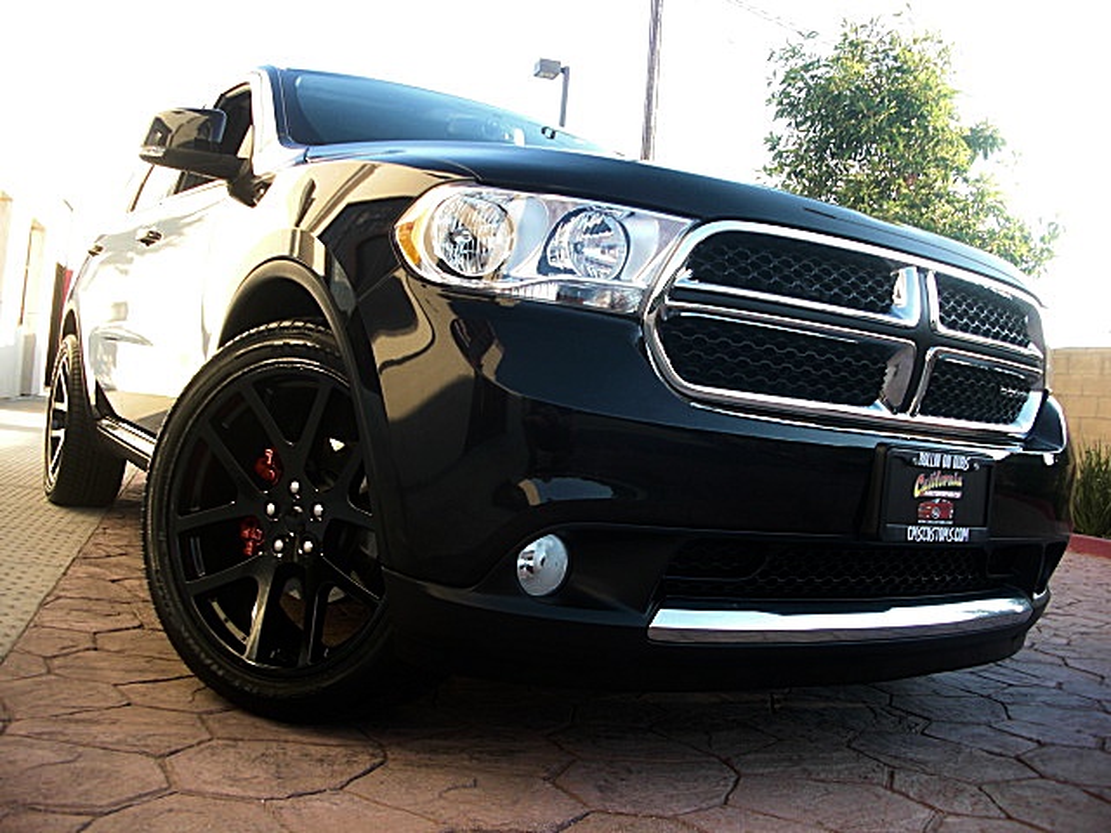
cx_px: 556
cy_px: 416
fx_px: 1155
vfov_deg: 39.7
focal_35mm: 36
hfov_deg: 51.4
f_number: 2.8
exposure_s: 1/100
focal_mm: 6.3
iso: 50
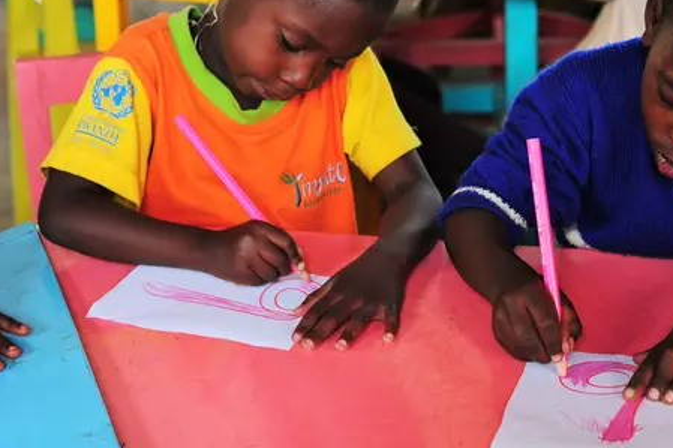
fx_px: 1458
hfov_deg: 25.9
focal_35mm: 78
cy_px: 150
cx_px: 451
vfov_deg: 17.4
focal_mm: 50
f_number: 5.6
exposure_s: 1/80
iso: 800
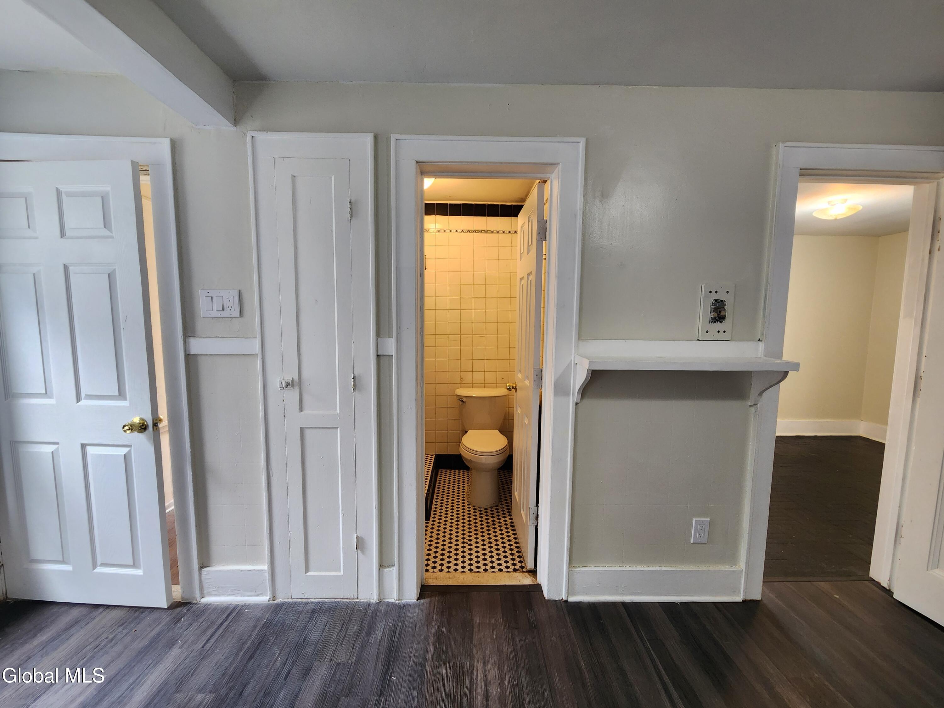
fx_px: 355
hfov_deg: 106.2
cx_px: 472
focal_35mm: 13
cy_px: 354
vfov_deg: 89.9
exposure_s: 1/60
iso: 200
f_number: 2.2
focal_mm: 2.2
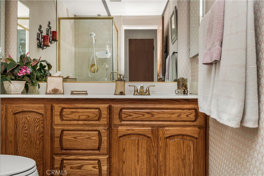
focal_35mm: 30
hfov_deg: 61.9
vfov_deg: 43.6
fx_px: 220
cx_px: 132
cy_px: 88
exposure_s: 1/60
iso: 80
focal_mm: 30
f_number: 5
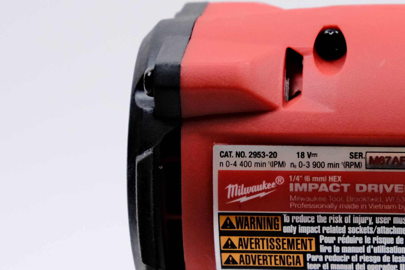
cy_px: 164
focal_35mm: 164
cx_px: 259
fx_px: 1845
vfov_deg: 8.4
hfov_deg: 12.5
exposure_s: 1/125
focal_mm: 55
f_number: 10
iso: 4000
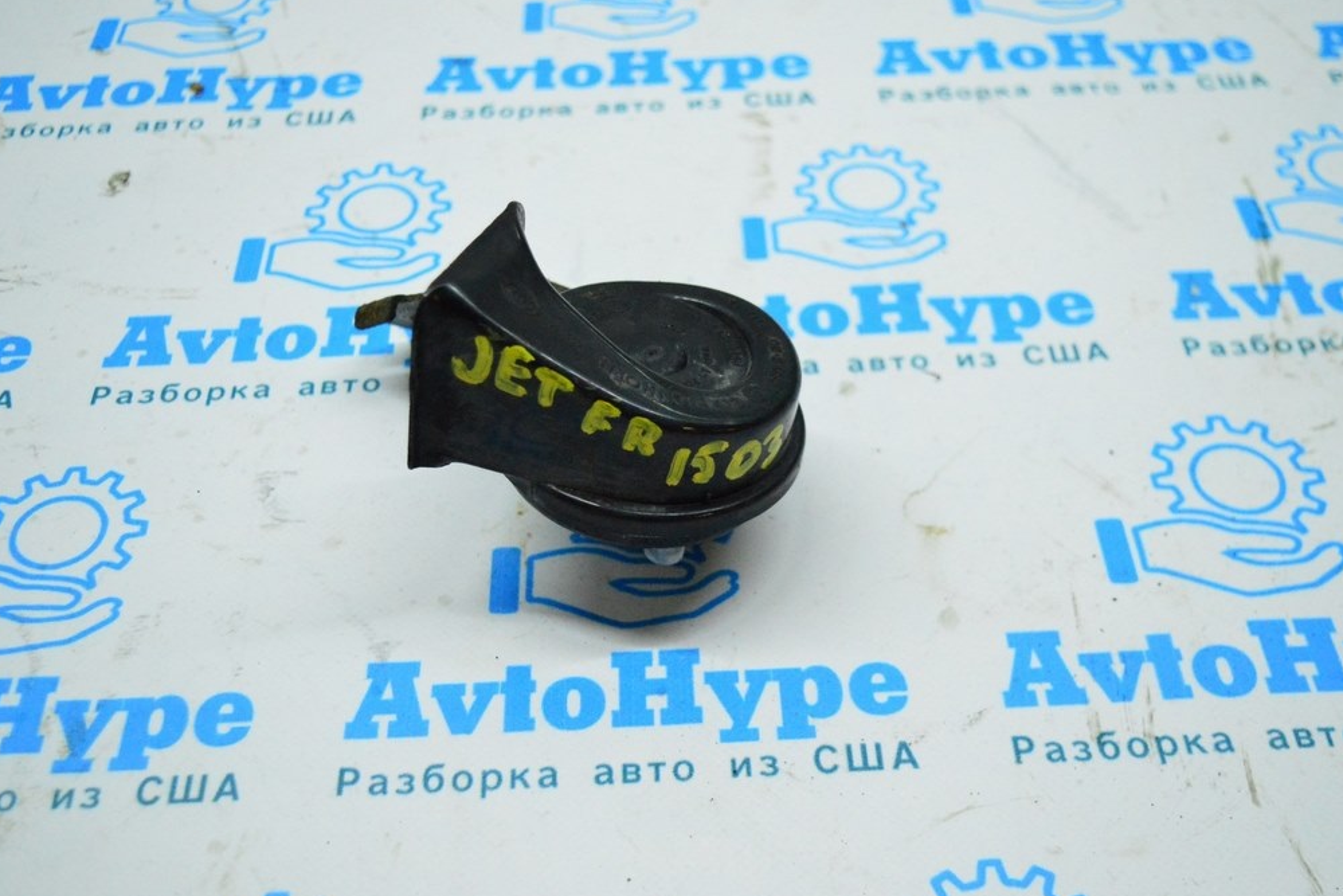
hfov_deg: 44.0
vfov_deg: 30.2
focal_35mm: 45
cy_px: 449
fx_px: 1661
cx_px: 666
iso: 6400
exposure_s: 1/800
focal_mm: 29
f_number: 4.2
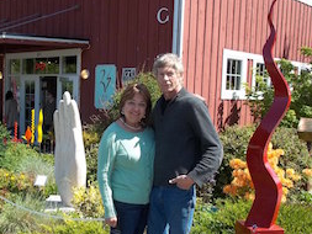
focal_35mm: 47
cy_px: 140
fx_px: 424
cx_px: 110
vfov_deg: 30.8
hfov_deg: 40.0
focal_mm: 5.9
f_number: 3.3
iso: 64
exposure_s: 1/400
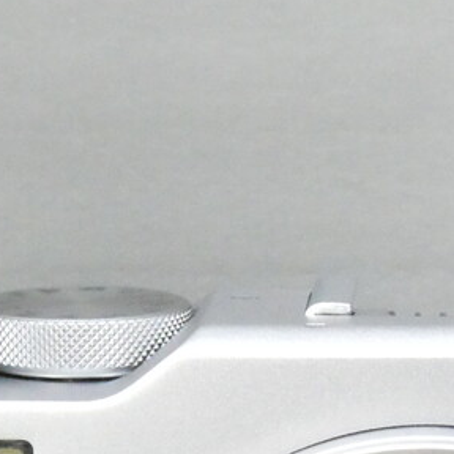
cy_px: 675
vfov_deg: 9.3
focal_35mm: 184
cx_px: 369
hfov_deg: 9.5
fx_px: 2730
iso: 1600
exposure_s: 1/40
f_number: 5.6
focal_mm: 9
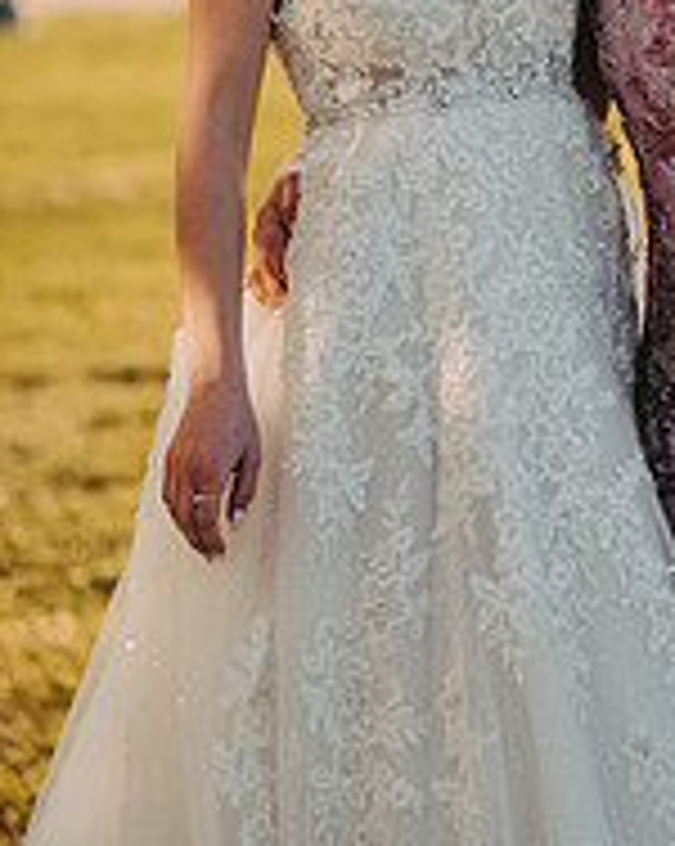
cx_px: 662
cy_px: 22
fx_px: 6178
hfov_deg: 6.2
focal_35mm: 247
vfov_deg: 7.8
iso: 800
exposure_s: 1/4000
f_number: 2.8
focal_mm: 110
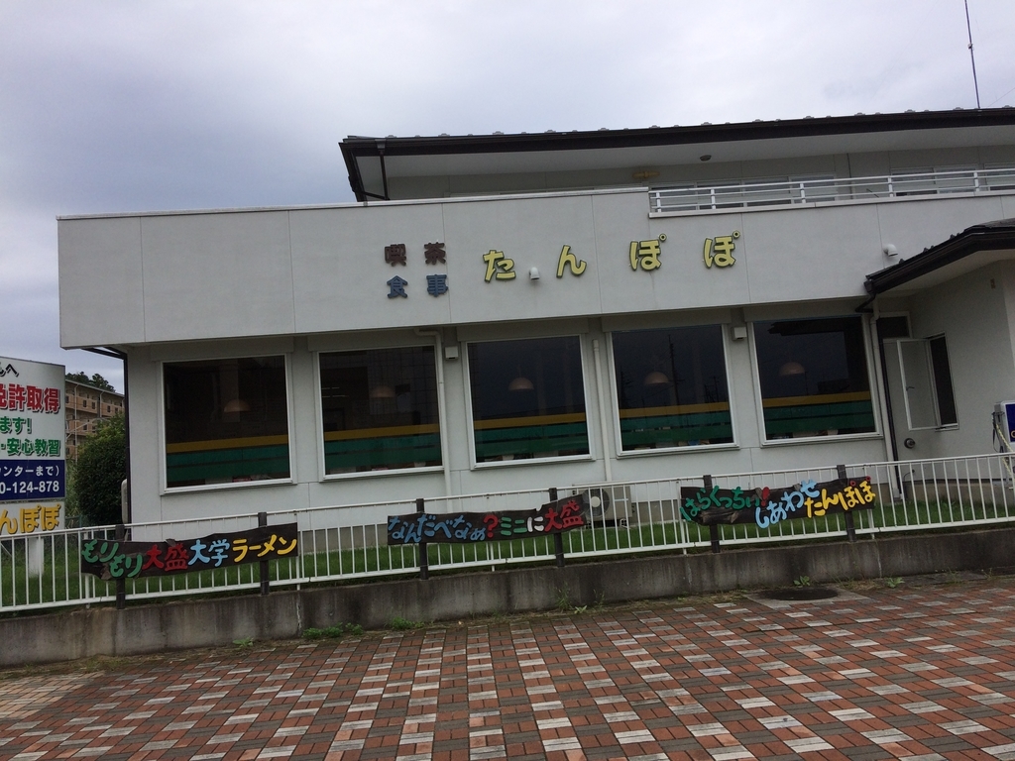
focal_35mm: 29
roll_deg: +5.4
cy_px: 380
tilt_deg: +6.1
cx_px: 508
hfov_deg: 61.7
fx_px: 850
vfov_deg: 48.2
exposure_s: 1/2053
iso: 32
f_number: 2.2
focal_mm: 4.15
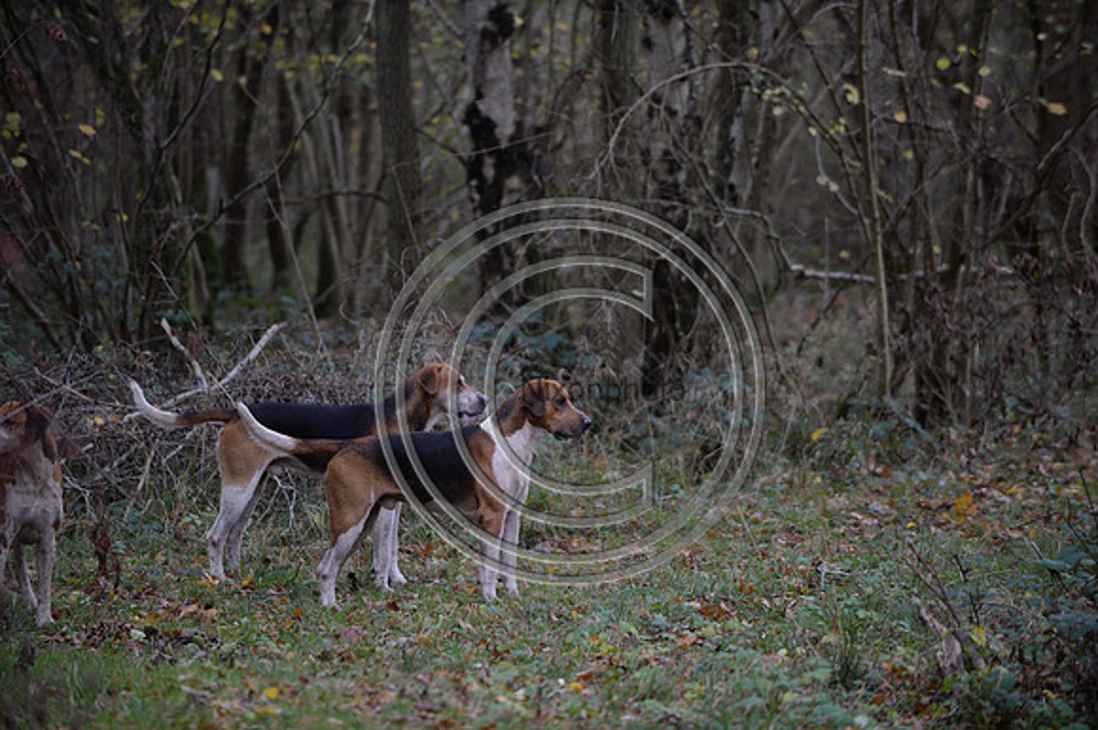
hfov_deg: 10.3
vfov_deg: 6.9
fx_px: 6096
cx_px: 549
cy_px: 365
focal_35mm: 200
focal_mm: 200
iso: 1600
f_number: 2.8
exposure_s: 1/640
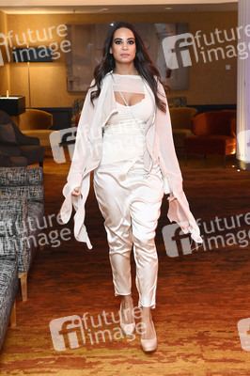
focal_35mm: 62
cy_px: 188
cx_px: 125
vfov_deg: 32.4
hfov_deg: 21.9
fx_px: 647
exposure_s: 1/60
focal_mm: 62
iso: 5000
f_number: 6.3
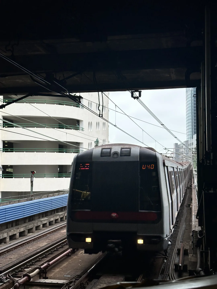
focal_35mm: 48
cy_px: 144
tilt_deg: +5.2
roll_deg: -1.0
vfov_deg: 39.7
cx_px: 108
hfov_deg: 30.3
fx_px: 401
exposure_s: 1/1171
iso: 64
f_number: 1.78
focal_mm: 6.86
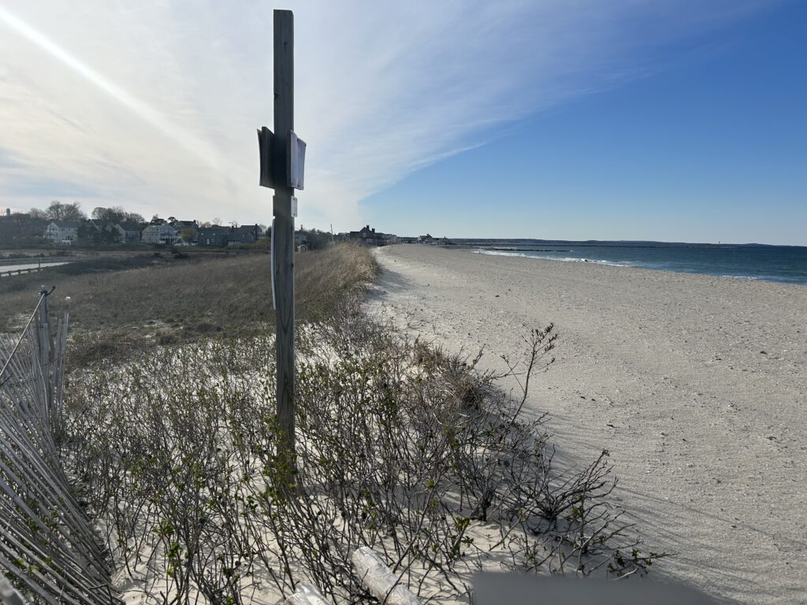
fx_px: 606
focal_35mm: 26
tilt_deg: -6.4
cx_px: 404
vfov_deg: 53.1
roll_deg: -0.5
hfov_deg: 67.3
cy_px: 302
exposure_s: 1/6579
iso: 50
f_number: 1.5
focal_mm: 5.7
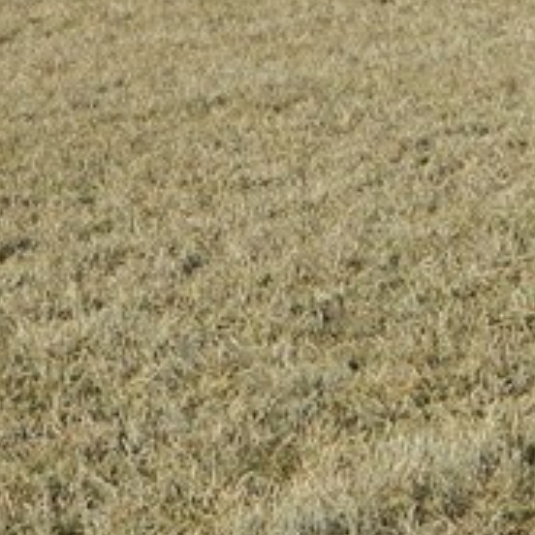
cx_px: 308
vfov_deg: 6.2
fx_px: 4896
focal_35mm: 280
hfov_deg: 6.3
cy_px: -201
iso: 80
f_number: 3.8
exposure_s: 1/800
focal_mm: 10.2
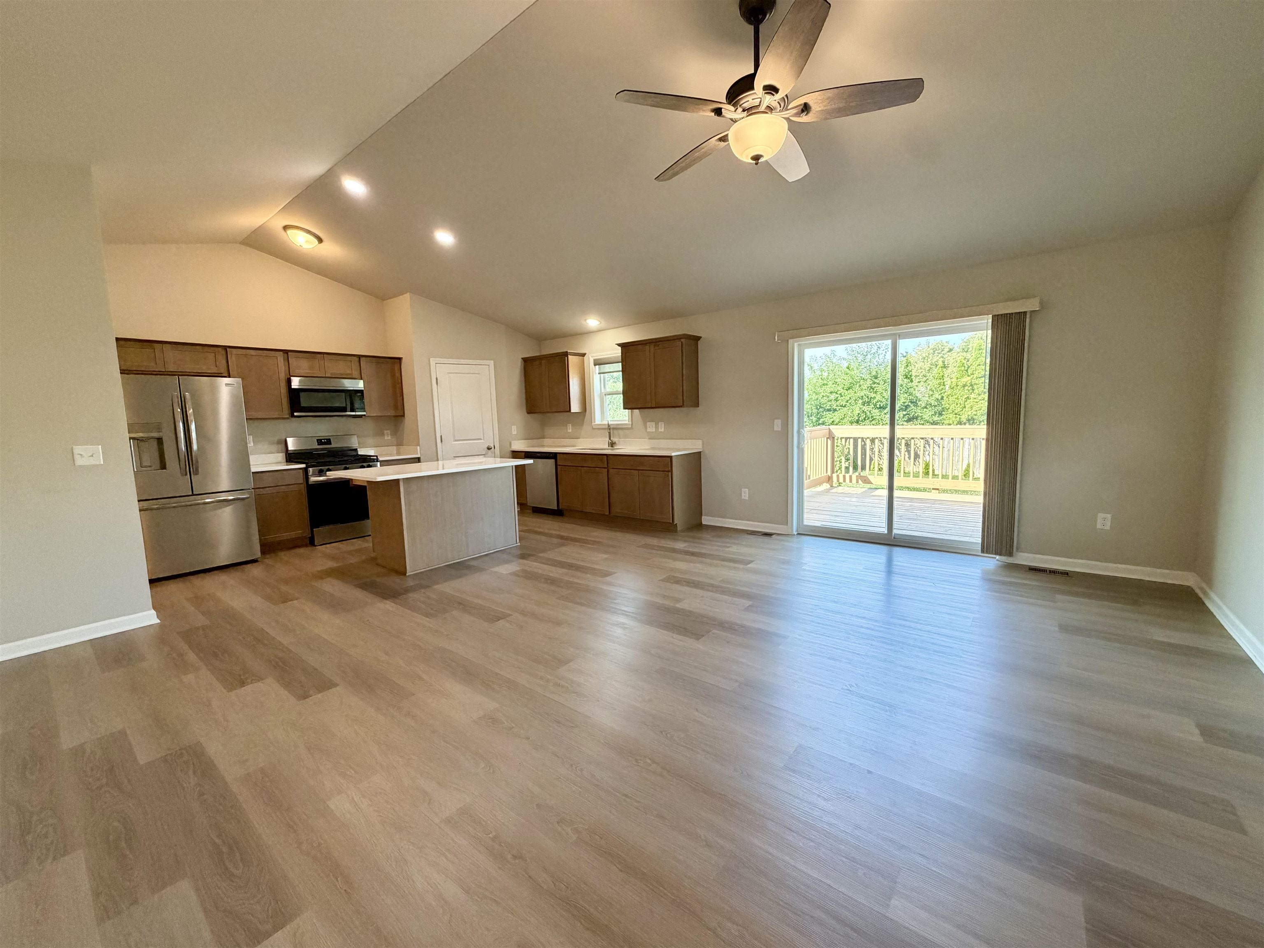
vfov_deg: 85.7
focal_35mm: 14
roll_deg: +2.0
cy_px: 474
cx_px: 632
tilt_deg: -7.2
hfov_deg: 102.1
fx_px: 511
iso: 320
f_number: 2.2
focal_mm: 2.22
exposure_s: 1/120
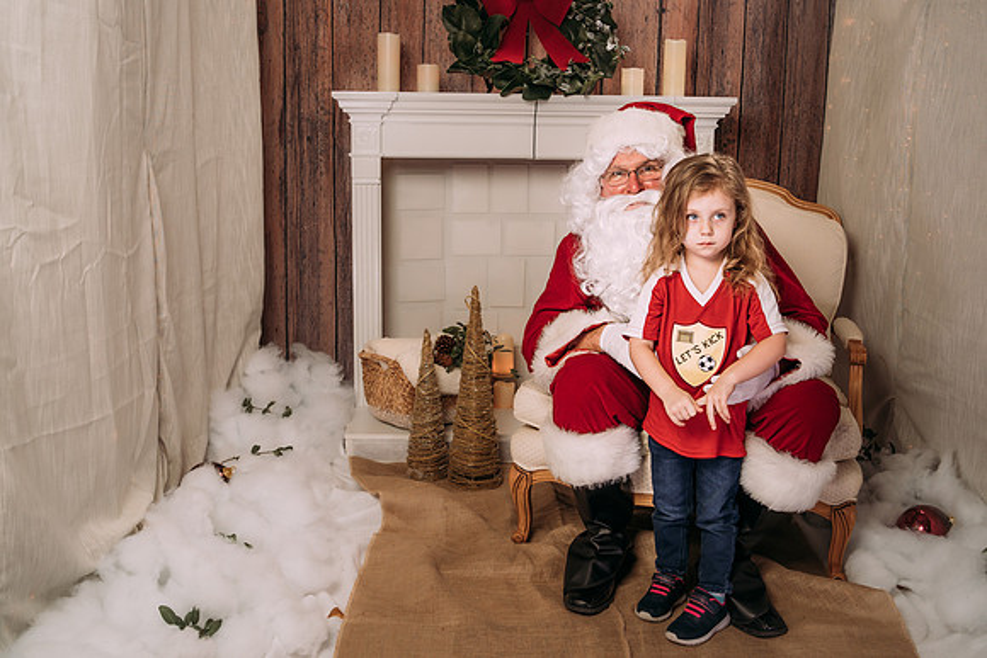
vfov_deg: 33.8
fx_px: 1083
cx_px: 491
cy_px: 310
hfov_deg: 49.0
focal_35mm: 40
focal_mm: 35
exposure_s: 1/100
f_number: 5.6
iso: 100
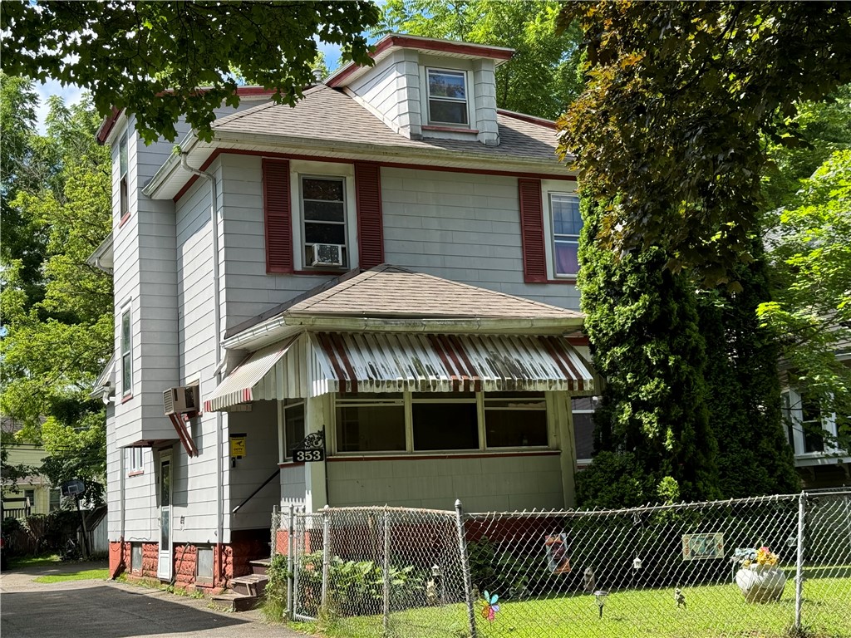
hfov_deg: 39.7
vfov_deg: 30.3
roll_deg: +2.4
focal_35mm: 48
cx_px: 426
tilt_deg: +9.6
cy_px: 319
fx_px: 1180
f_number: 1.78
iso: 64
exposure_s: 1/1172
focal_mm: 6.76
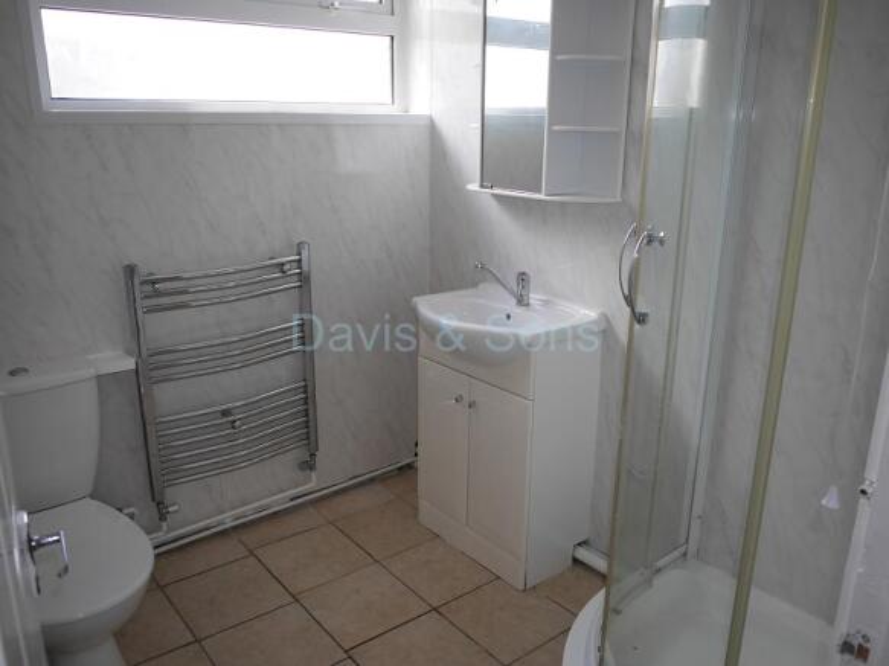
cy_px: 333
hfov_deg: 63.5
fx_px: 719
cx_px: 444
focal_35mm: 28
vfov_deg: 49.7
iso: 200
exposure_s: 1/160
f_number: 3.2
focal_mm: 14
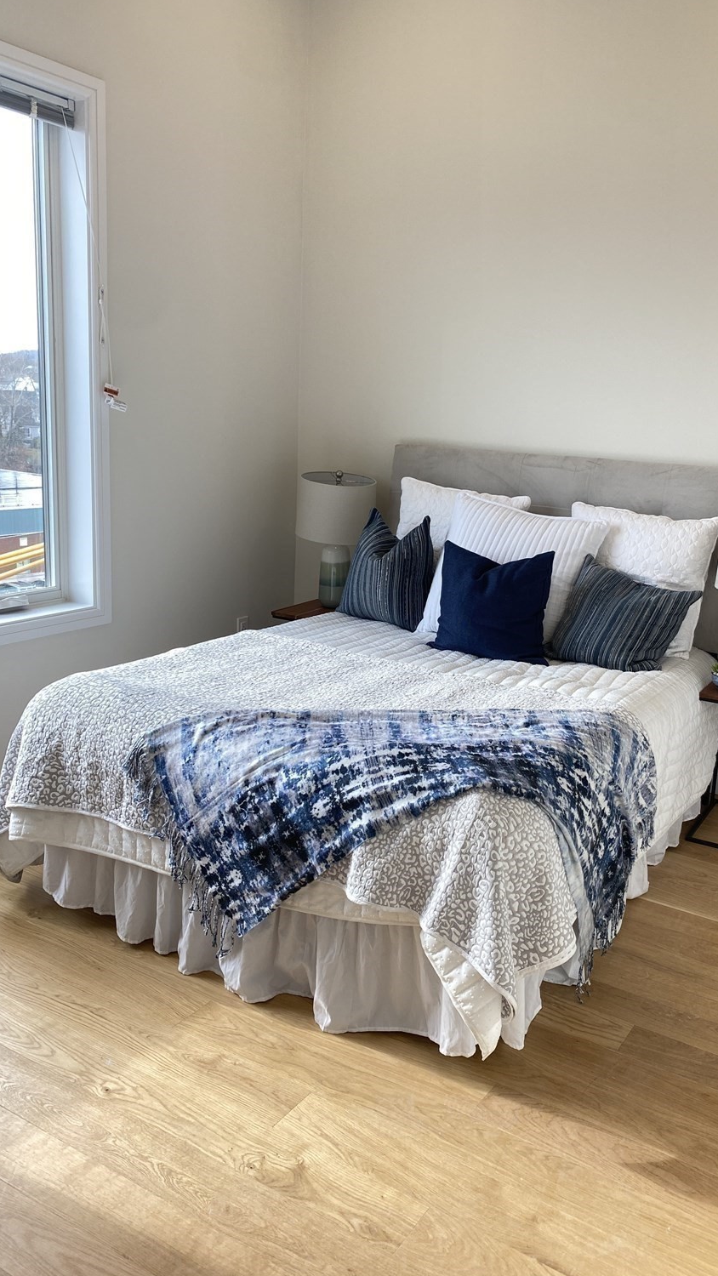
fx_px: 981
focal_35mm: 29
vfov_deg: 66.1
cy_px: 629
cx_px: 444
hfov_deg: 39.9
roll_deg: -2.8
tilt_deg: -10.4
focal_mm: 4.25
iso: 40
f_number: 1.8
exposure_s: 1/120
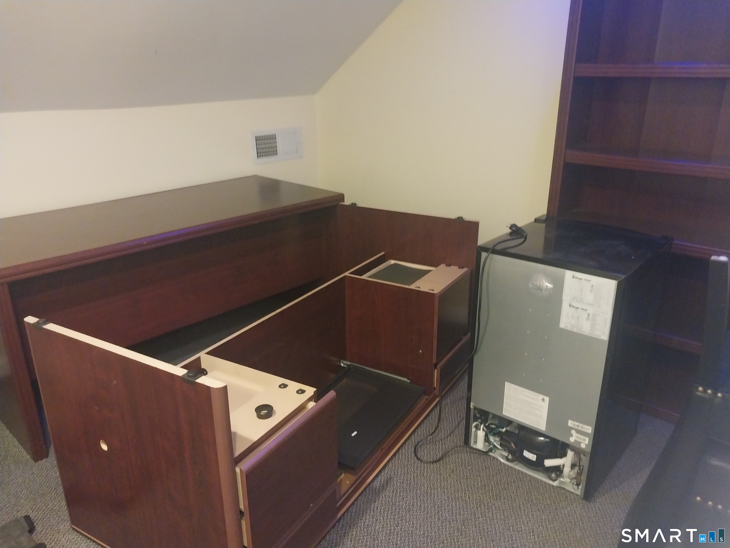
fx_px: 548
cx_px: 365
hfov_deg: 67.3
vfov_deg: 53.1
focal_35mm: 26
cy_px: 274
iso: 640
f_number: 1.8
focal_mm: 4
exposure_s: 1/25
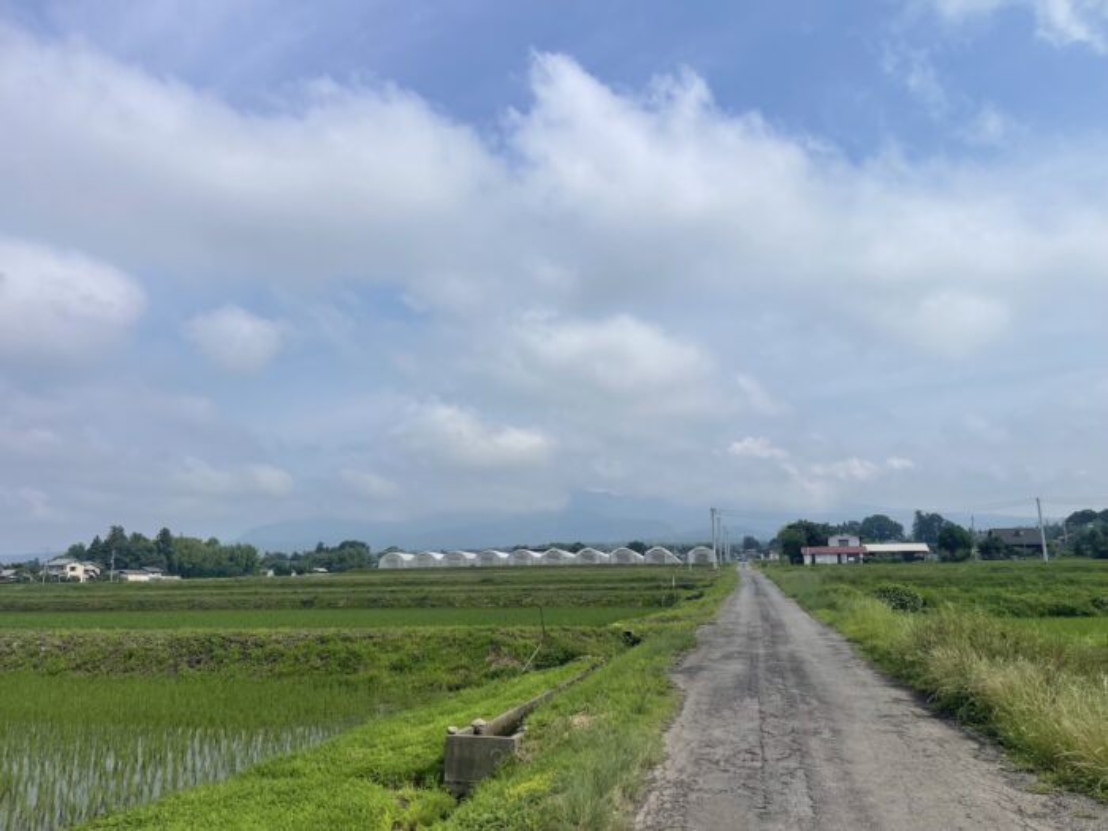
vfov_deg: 54.9
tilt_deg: +10.8
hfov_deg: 69.4
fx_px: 800
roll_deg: -0.1
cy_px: 416
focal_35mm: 25
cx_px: 554
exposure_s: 1/6579
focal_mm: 5.1
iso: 32
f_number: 1.6
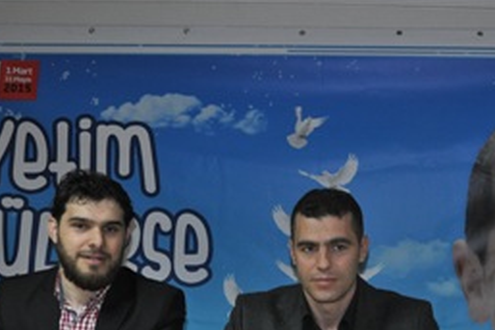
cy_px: 286
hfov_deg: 29.4
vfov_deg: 19.7
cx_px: 345
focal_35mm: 68
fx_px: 934
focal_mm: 26
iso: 800
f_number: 4.2
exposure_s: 1/60
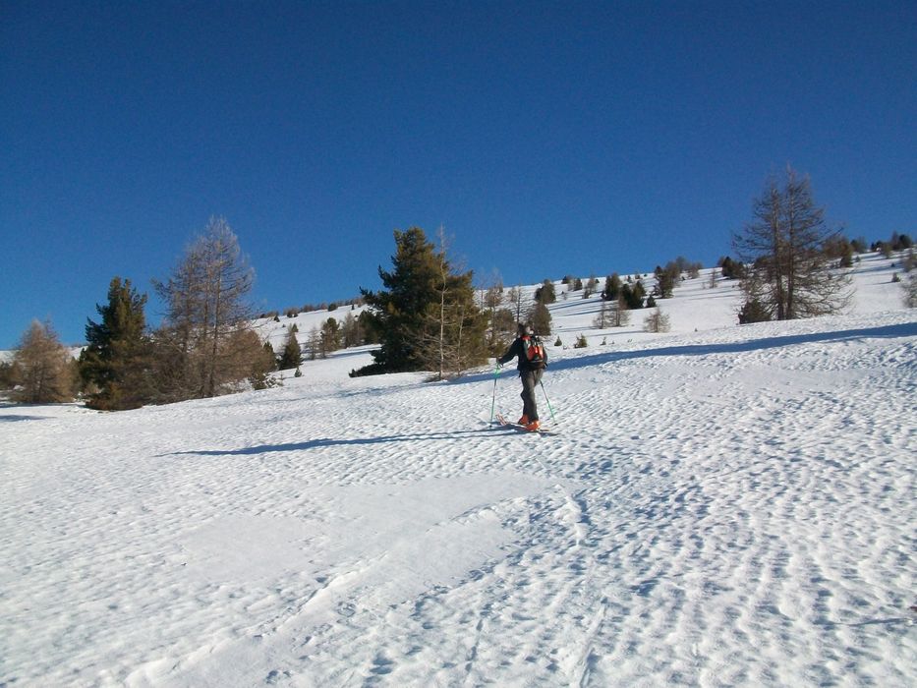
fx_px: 901
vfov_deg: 41.8
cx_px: 458
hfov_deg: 54.0
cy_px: 344
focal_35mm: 34
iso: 80
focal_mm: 5.7
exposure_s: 1/640
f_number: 5.5
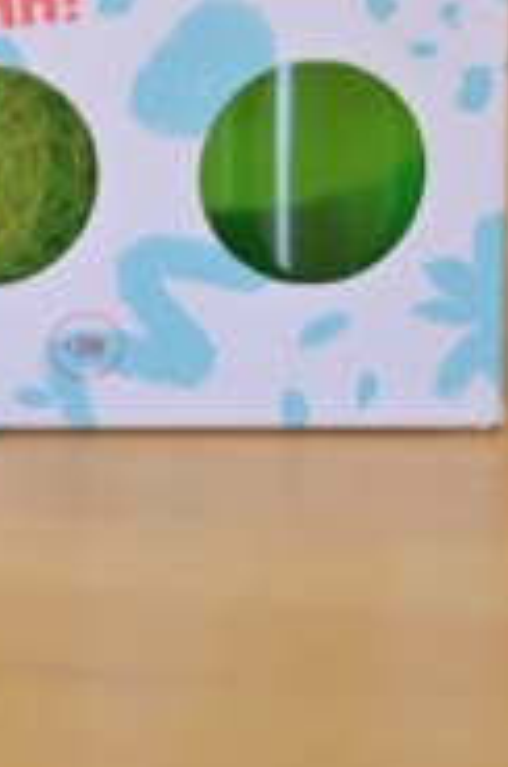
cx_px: -42
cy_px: -271
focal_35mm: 174
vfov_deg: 11.5
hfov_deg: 7.8
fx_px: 3697
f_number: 1.8
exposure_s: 1/60
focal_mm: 50
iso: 100
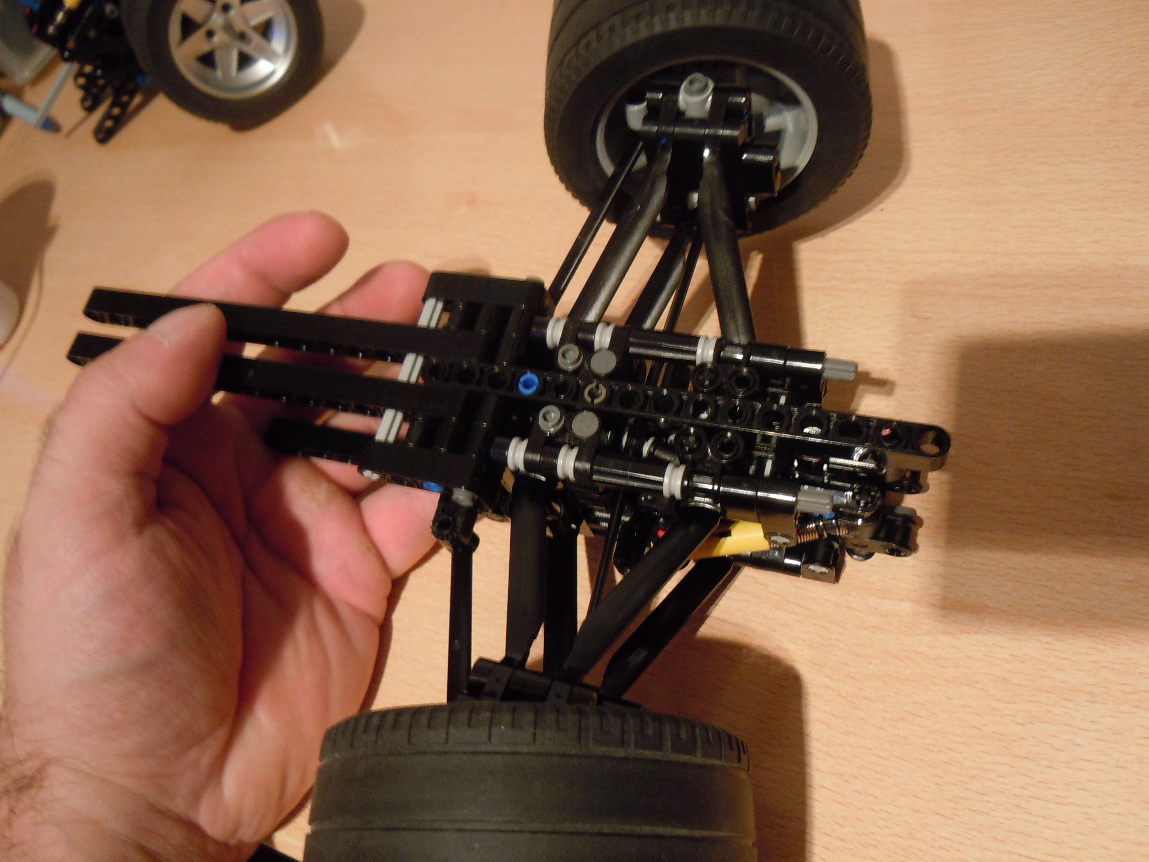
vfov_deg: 46.8
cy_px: 431
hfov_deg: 60.0
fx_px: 996
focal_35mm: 30
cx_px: 574
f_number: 3.5
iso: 400
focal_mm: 5.4
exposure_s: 1/5
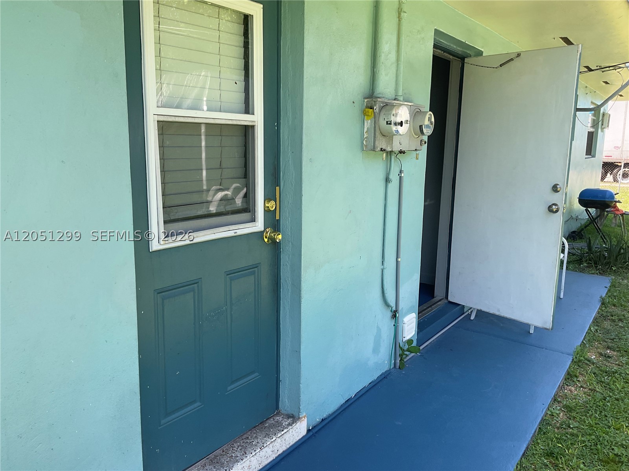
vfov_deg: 48.2
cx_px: 314
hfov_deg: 61.7
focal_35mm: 29
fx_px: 527
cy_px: 236
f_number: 1.8
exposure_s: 1/260
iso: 16
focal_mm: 3
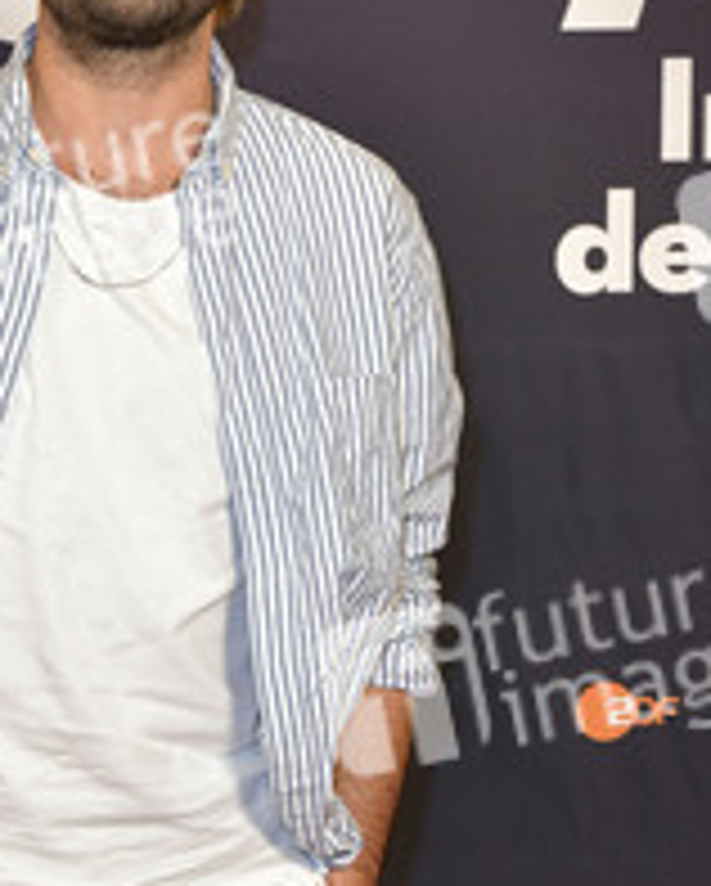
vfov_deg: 20.1
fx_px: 2495
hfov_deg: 16.1
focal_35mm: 95
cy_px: 445
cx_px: 140
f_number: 6.3
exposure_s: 1/200
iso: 2000
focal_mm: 50
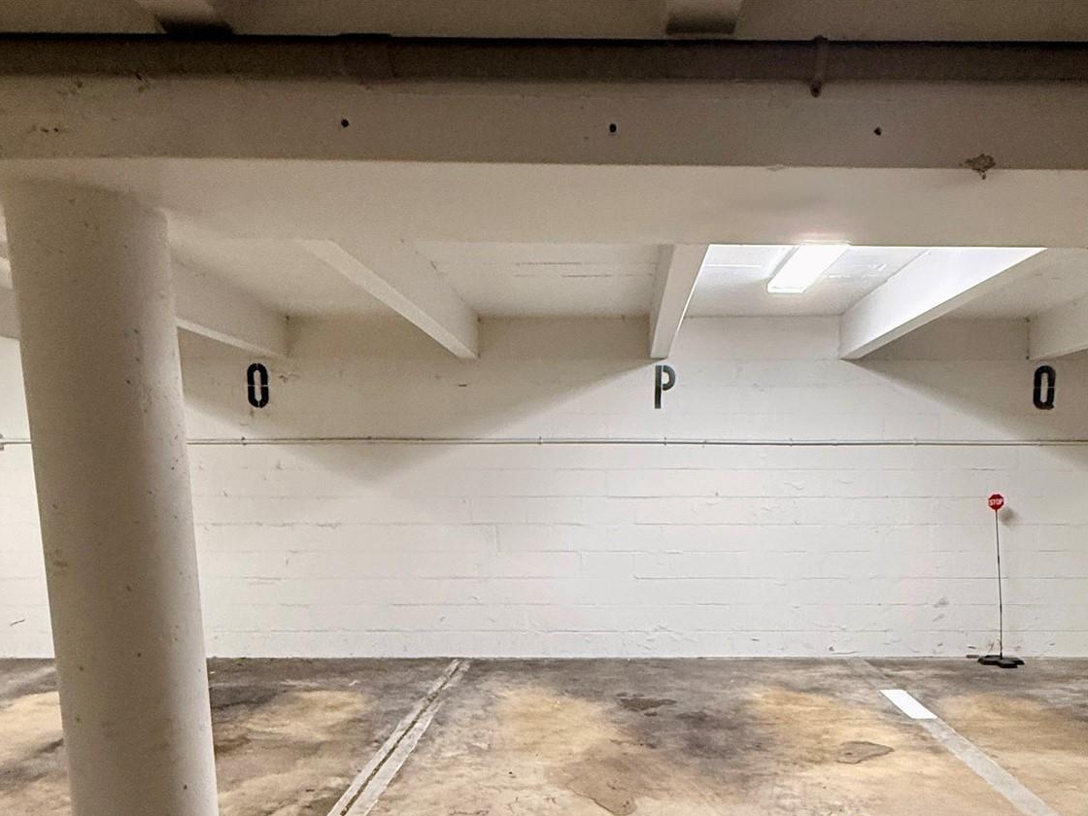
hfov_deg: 80.8
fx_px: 629
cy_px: 581
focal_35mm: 20
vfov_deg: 63.2
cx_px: 652
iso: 320
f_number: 2.2
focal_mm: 2.22
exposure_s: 1/60
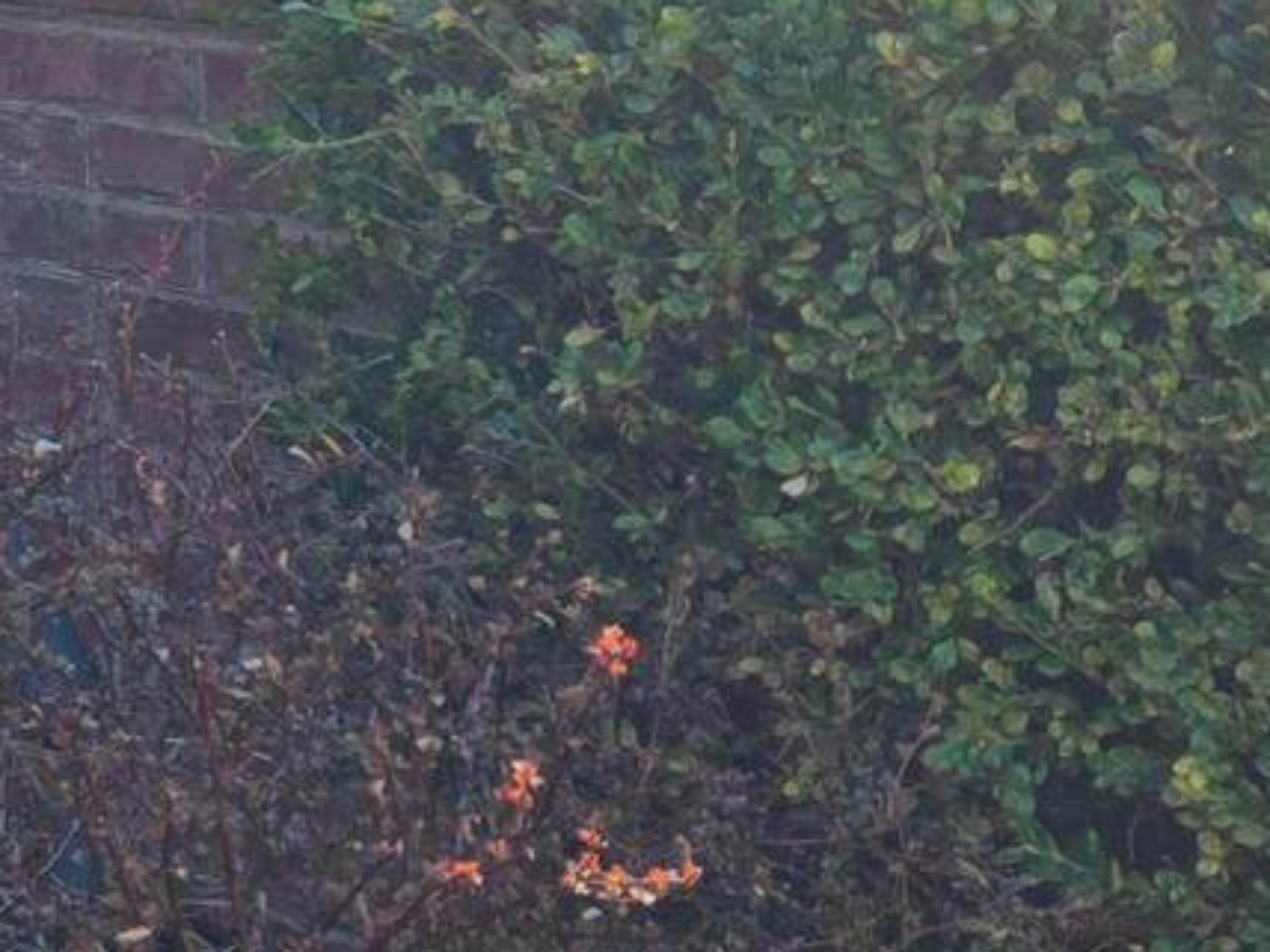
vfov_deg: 12.9
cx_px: -1430
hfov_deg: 14.3
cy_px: -359
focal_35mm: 110
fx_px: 4036
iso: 12
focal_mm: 6.3
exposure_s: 1/714
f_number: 1.7
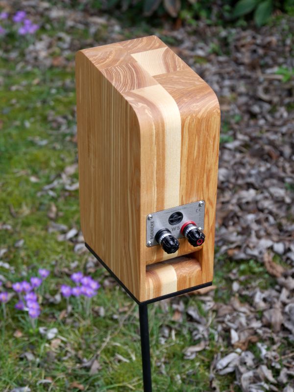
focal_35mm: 92
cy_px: 196
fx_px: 1041
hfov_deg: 16.1
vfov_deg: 21.3
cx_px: 147
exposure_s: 1/160
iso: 200
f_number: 4.9
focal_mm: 46
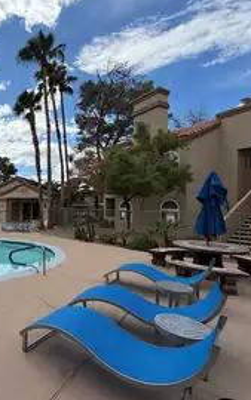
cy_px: 207
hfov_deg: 50.4
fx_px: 241
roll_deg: -0.5
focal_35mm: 22
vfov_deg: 79.6
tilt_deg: -0.4
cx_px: 37
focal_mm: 2.22
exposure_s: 1/1368
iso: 25
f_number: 2.2
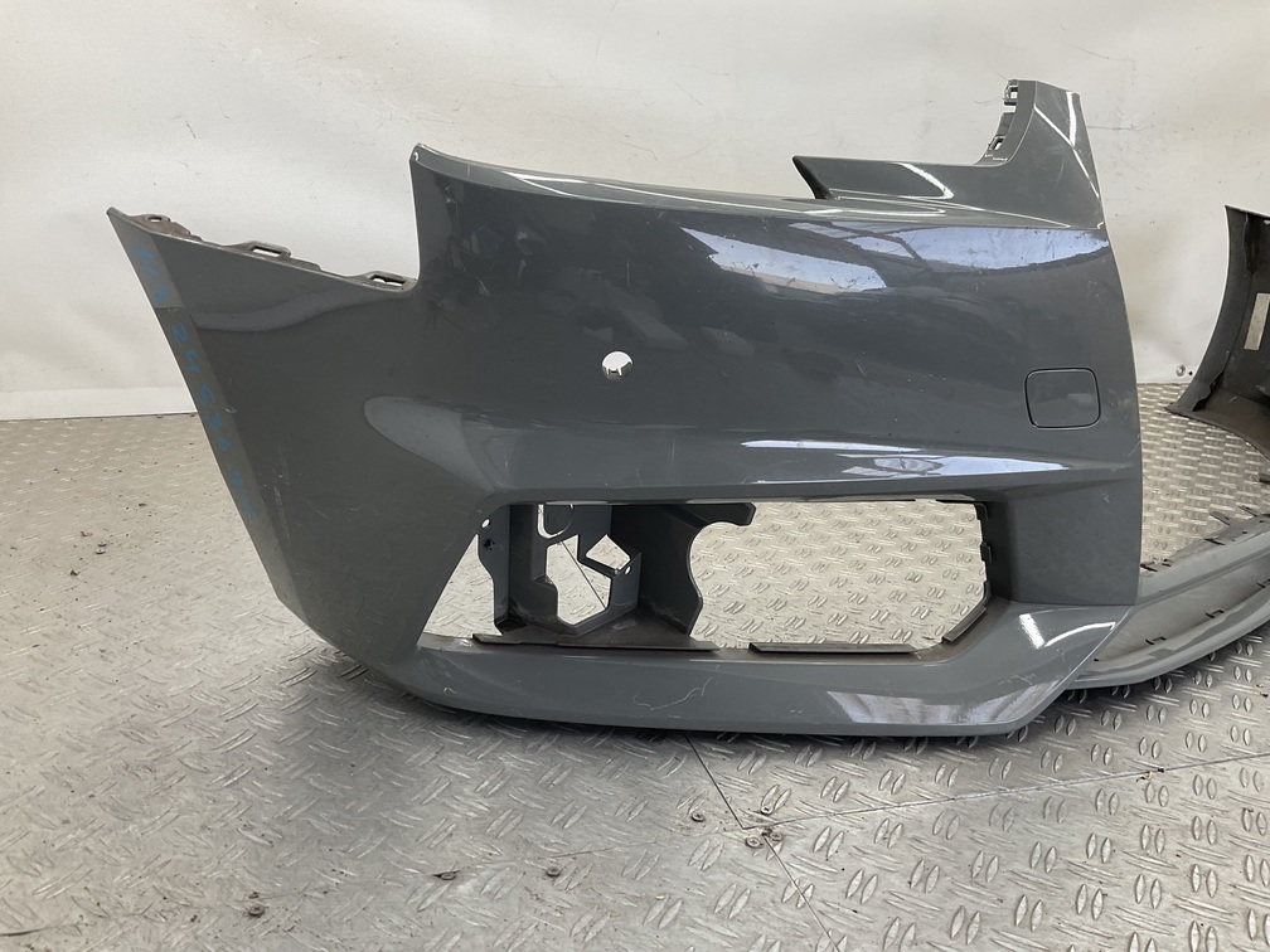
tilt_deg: -17.0
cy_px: 476
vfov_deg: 48.2
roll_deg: -6.9
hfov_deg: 61.7
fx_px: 1064
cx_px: 635
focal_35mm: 29
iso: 32
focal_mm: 3
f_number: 1.8
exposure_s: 1/120
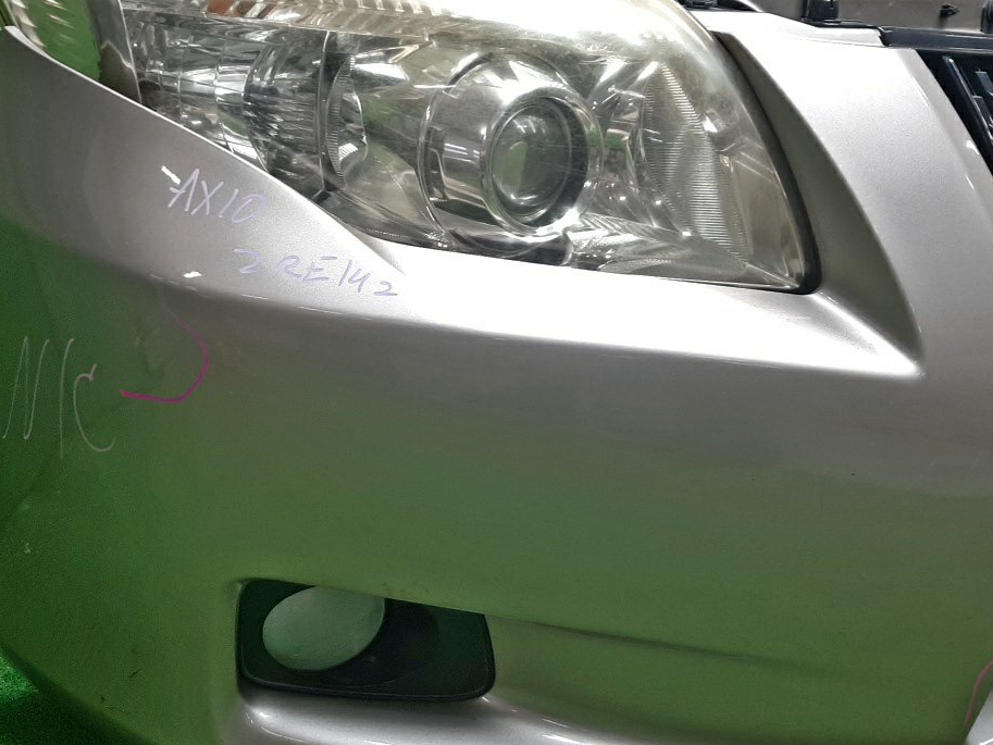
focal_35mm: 41
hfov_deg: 45.3
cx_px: 355
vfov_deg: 35.1
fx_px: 1176
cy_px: 395
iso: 69
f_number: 1.7
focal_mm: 3.93
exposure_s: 1/50
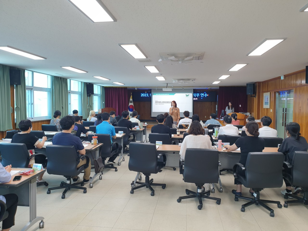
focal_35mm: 26
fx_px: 231
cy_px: 116
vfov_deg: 53.1
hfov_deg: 67.3
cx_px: 154
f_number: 2.4
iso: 100
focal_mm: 4.3
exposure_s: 1/60.2
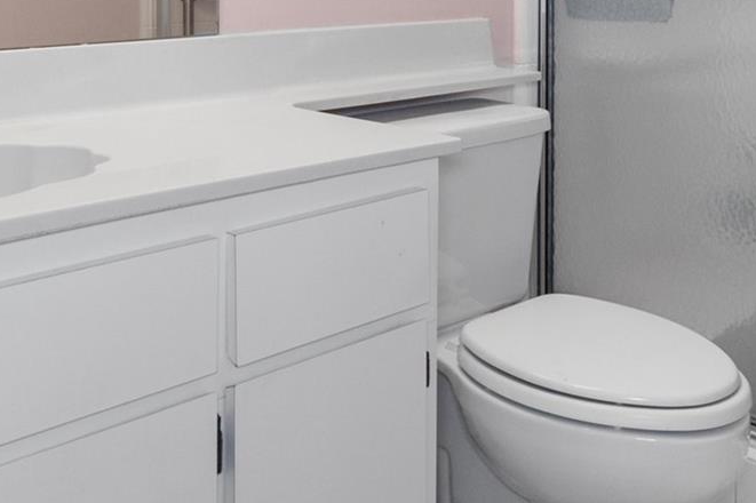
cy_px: -21
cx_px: 487
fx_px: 991
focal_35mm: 47
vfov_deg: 26.7
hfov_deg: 41.4
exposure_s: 1/8
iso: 640
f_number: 8
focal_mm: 13
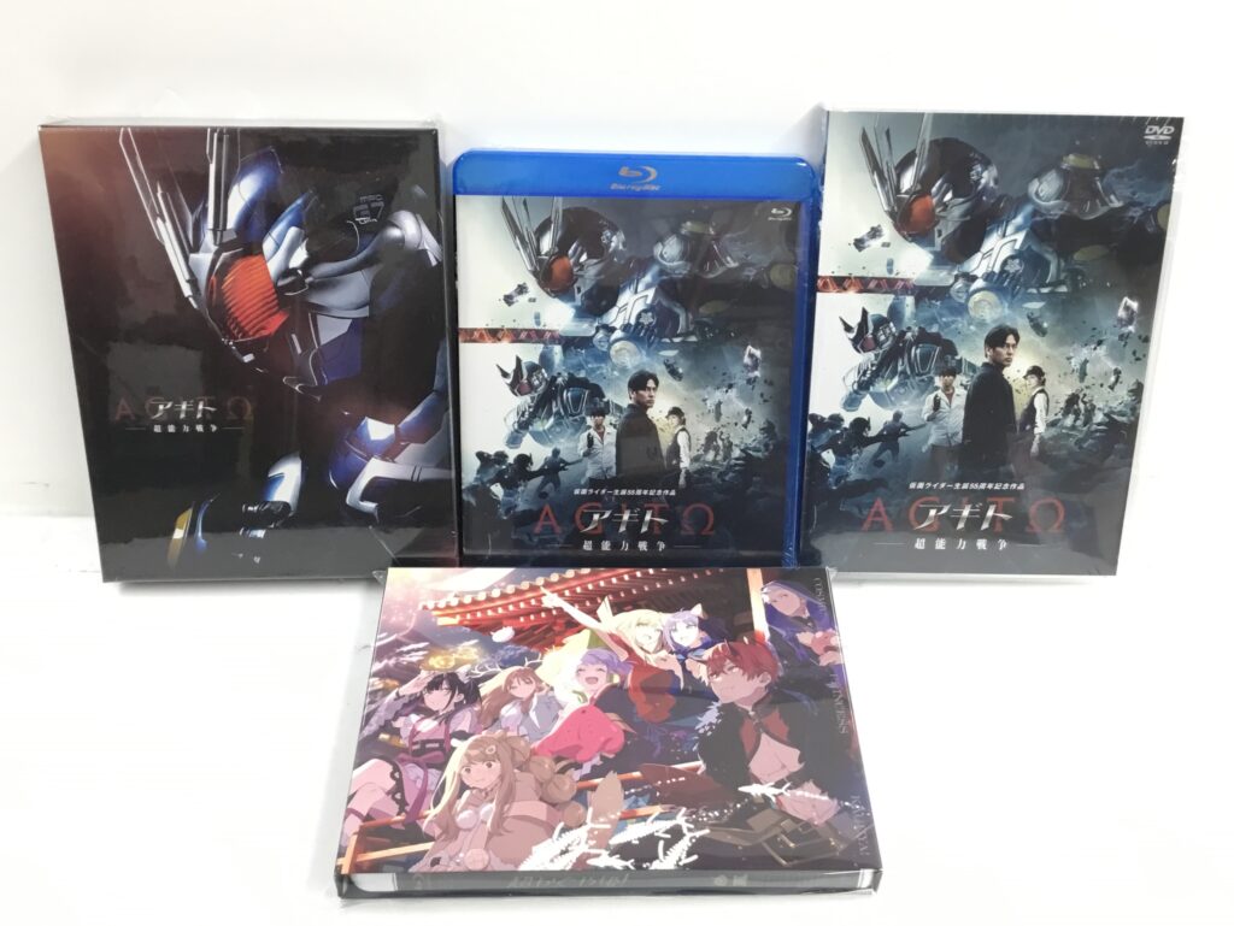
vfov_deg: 45.5
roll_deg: -3.0
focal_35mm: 31
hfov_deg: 58.3
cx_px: 617
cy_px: 463
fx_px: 1106
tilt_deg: -38.1
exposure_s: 1/30
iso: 80
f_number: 2.4
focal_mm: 3.3
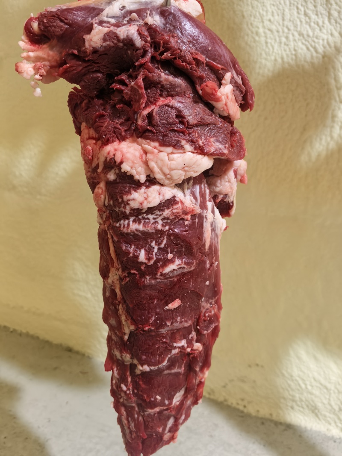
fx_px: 356
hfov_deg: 51.3
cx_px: 171
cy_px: 228
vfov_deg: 65.3
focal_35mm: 27
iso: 6400
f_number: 2
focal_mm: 6.98
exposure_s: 1/333
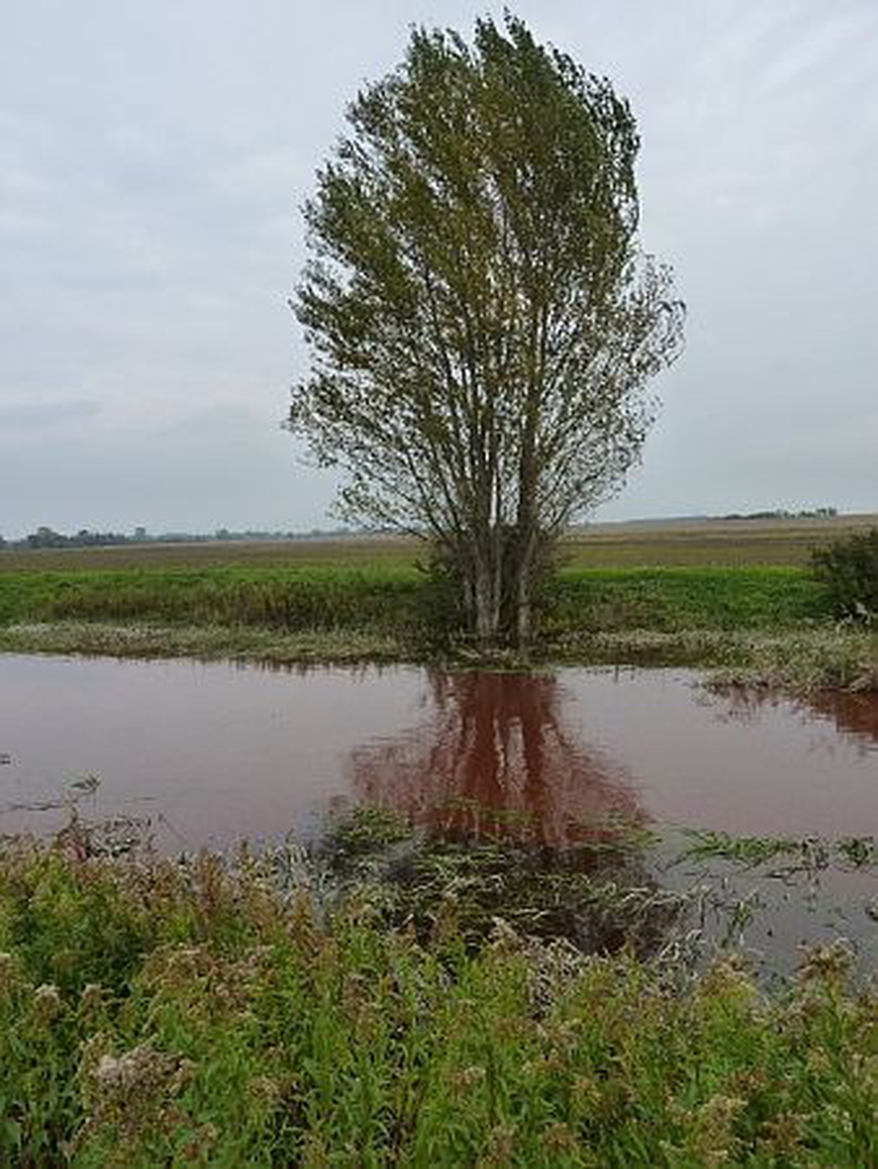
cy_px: 584
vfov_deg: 65.3
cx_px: 439
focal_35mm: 27
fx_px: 912
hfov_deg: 51.4
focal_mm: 4.8
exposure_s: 1/250
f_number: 5.6
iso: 125
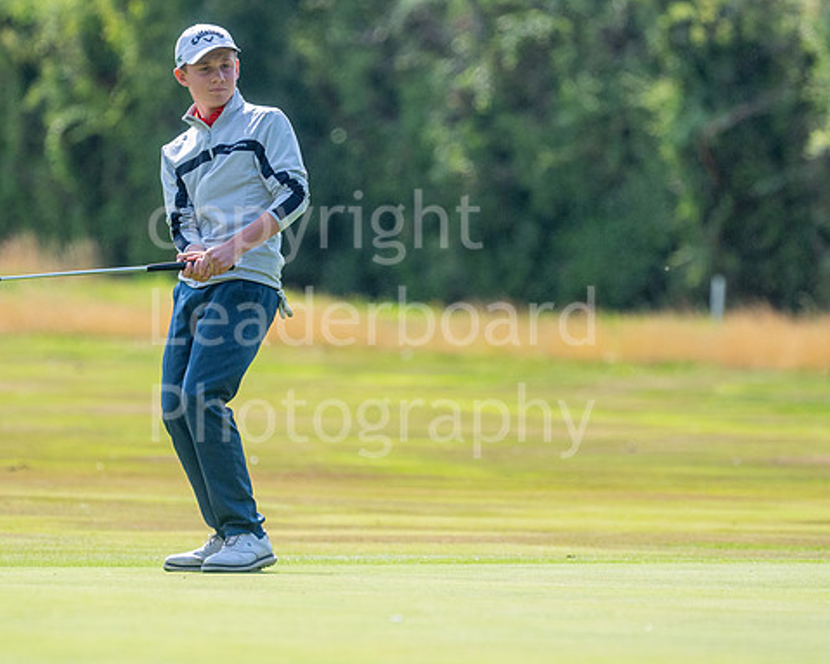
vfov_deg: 3.0
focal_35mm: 511
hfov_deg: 3.8
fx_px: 12550
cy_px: 333
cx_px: 376
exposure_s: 1/3200
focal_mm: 300
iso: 640
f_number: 5
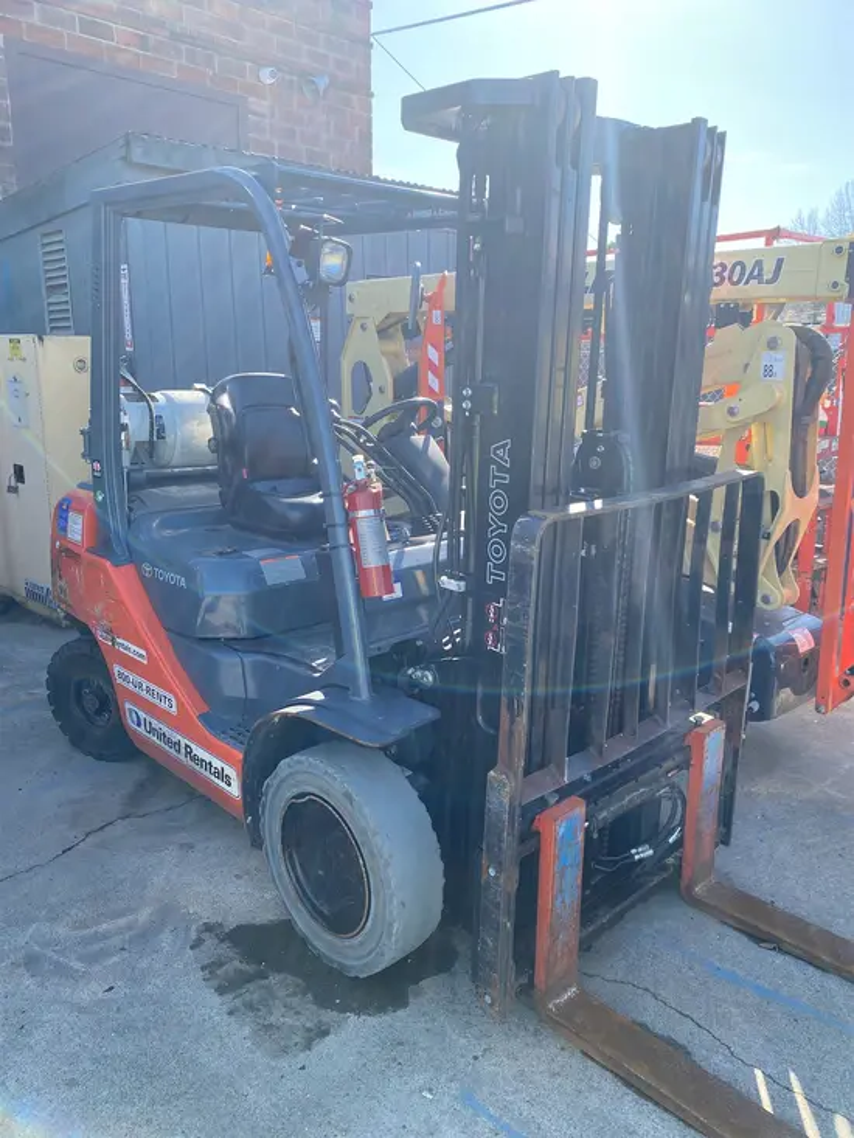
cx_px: 427
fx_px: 855
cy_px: 569
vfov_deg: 67.3
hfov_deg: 53.1
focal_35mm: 26
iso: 32
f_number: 1.8
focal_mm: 4.25
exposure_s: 1/541
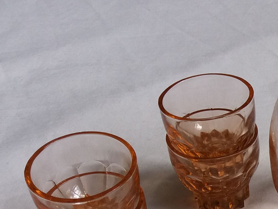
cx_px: 358
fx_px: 763
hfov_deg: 19.2
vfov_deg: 15.3
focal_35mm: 95
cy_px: 210
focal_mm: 3.7
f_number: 1.9
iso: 80
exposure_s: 1/100
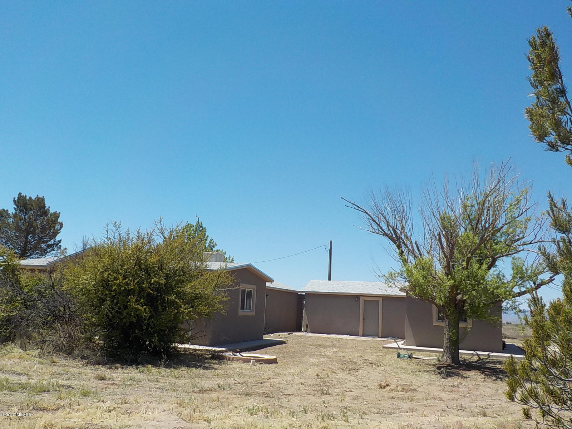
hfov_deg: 60.0
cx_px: 286
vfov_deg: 46.8
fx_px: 496
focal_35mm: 30
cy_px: 214
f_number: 3.3
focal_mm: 4.1
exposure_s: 1/1250
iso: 125
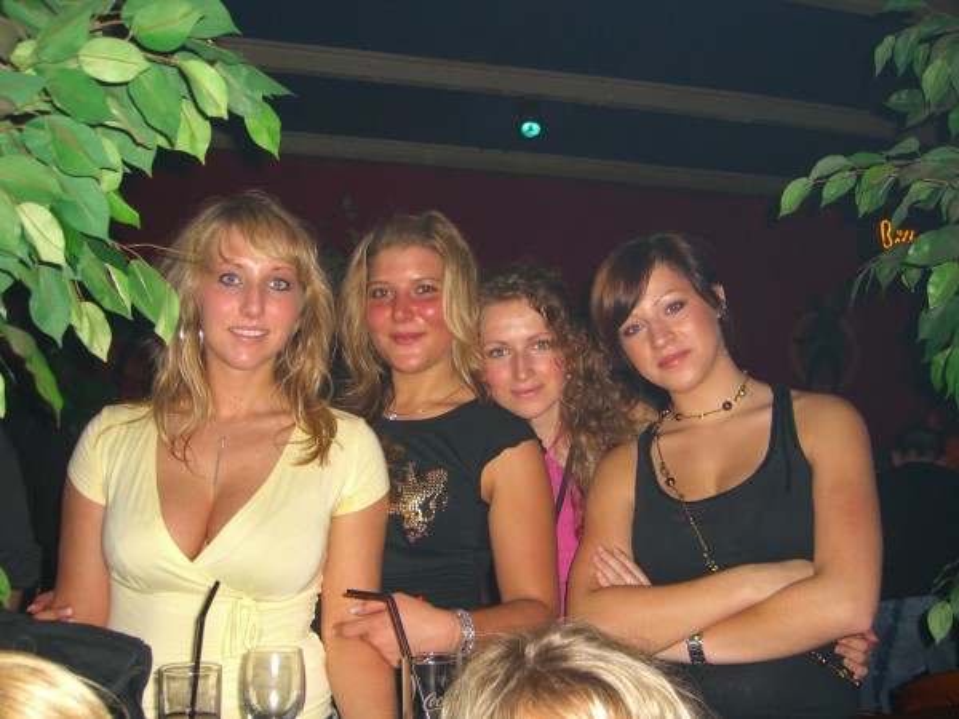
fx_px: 1053
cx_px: 480
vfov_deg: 37.7
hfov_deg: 49.0
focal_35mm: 38
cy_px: 360
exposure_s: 1/60
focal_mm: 7.9
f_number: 2.8
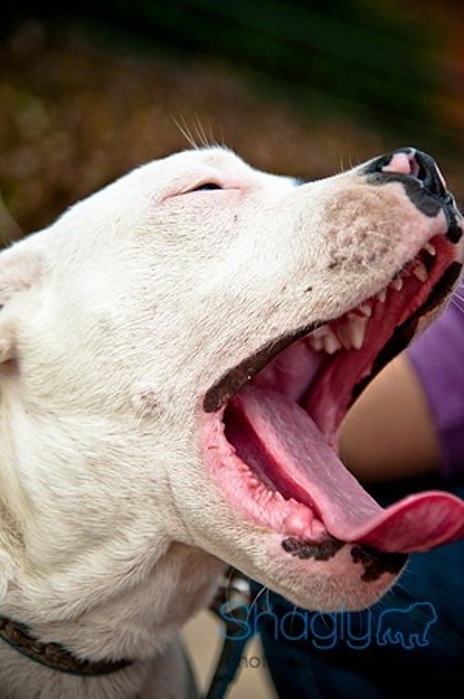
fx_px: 1453
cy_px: 350
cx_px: 232
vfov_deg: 27.0
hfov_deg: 18.1
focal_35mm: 75
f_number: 2.8
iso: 400
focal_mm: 50
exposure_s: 1/2500
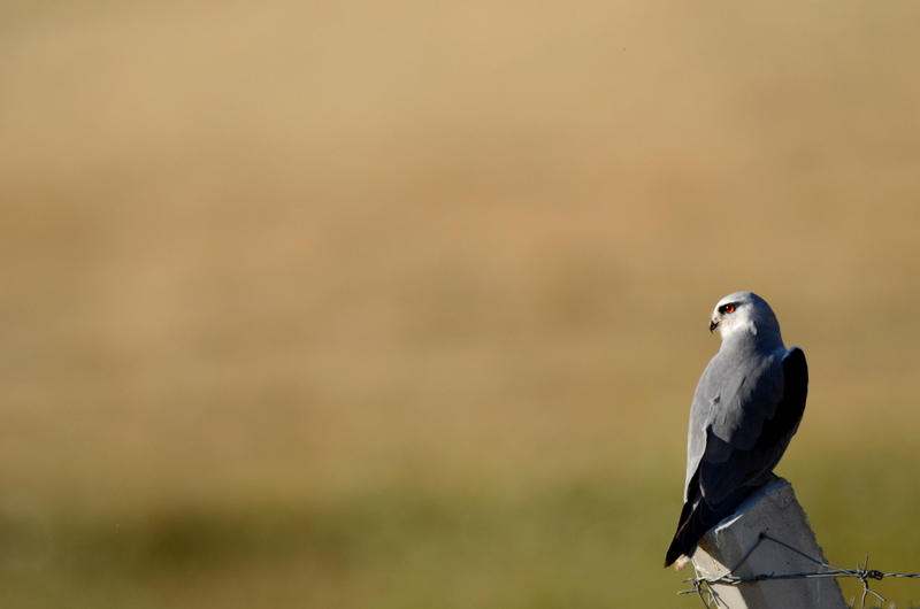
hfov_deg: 2.0
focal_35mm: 1050
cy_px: 304
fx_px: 26780
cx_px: 460
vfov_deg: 1.3
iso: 200
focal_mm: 700
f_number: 5.6
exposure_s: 1/1250
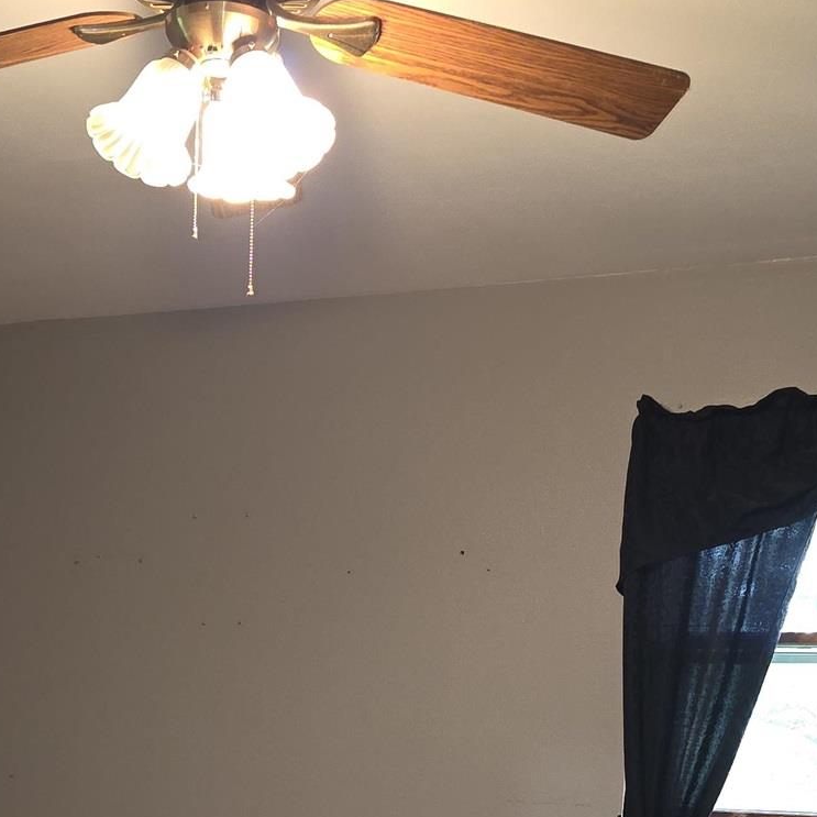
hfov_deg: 27.2
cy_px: 1018
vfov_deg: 24.4
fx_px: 1682
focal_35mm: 63
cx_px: 320
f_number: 1.7
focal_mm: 6.3
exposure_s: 1/24
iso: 125
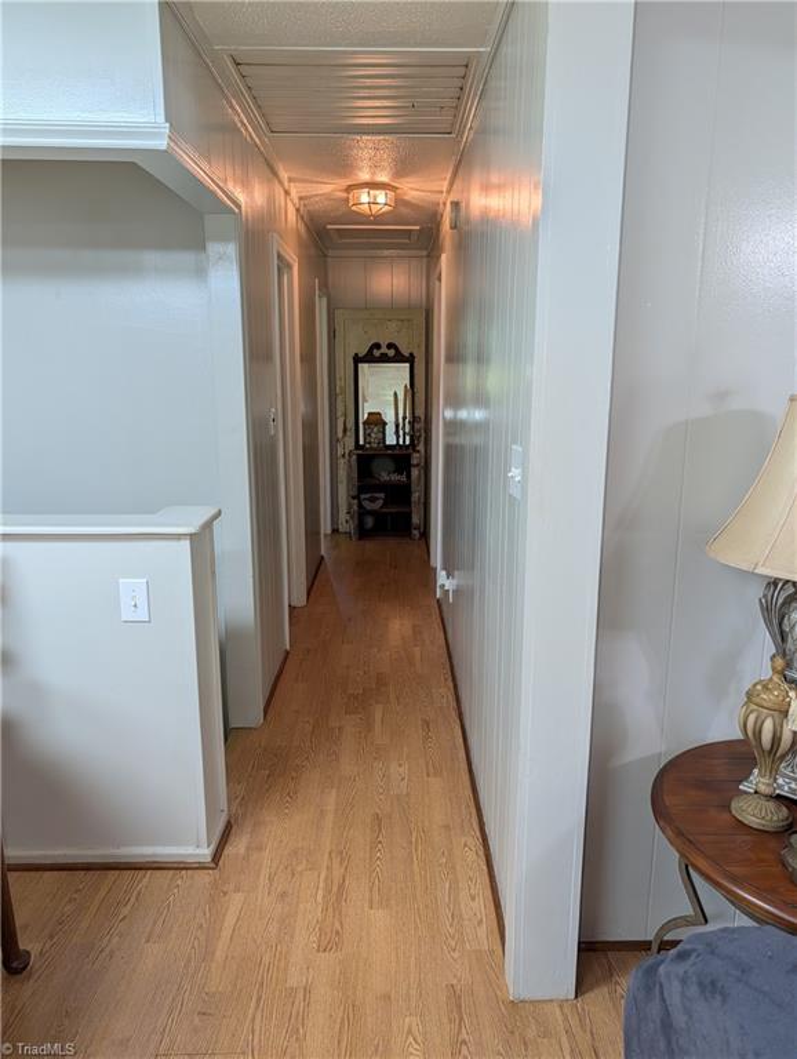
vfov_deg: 71.5
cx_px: 398
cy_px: 530
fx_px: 735
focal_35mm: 24
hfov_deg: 56.9
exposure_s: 1/120
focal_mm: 6.9
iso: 48
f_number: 1.68
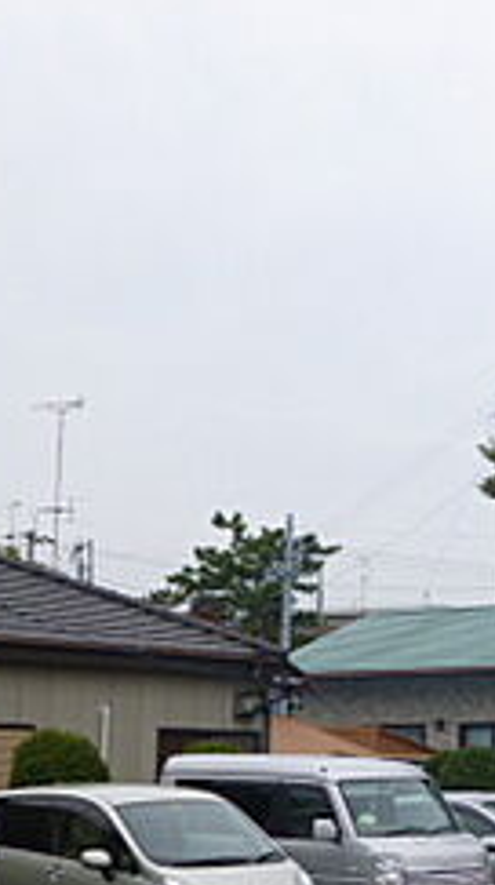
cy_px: 543
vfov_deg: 22.0
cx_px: 924
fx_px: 2272
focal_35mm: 97
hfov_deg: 11.4
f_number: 3.6
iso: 100
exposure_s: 1/800
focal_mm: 6.5
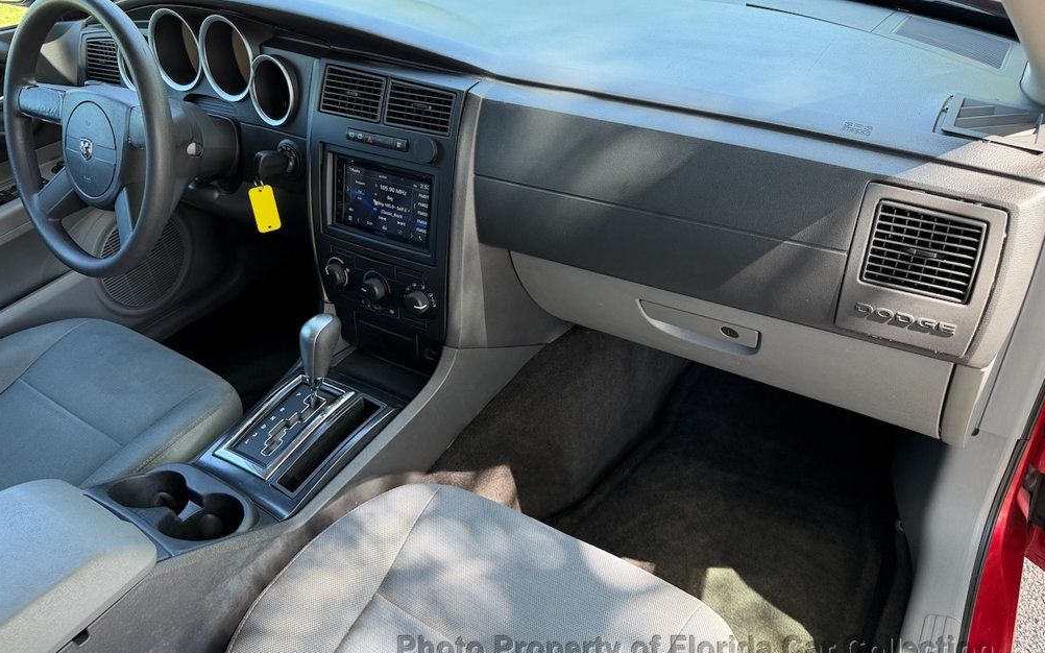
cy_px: 284
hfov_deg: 70.4
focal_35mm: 26
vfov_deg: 47.5
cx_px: 513
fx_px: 740
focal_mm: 6.76
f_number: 1.78
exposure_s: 1/124
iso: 125
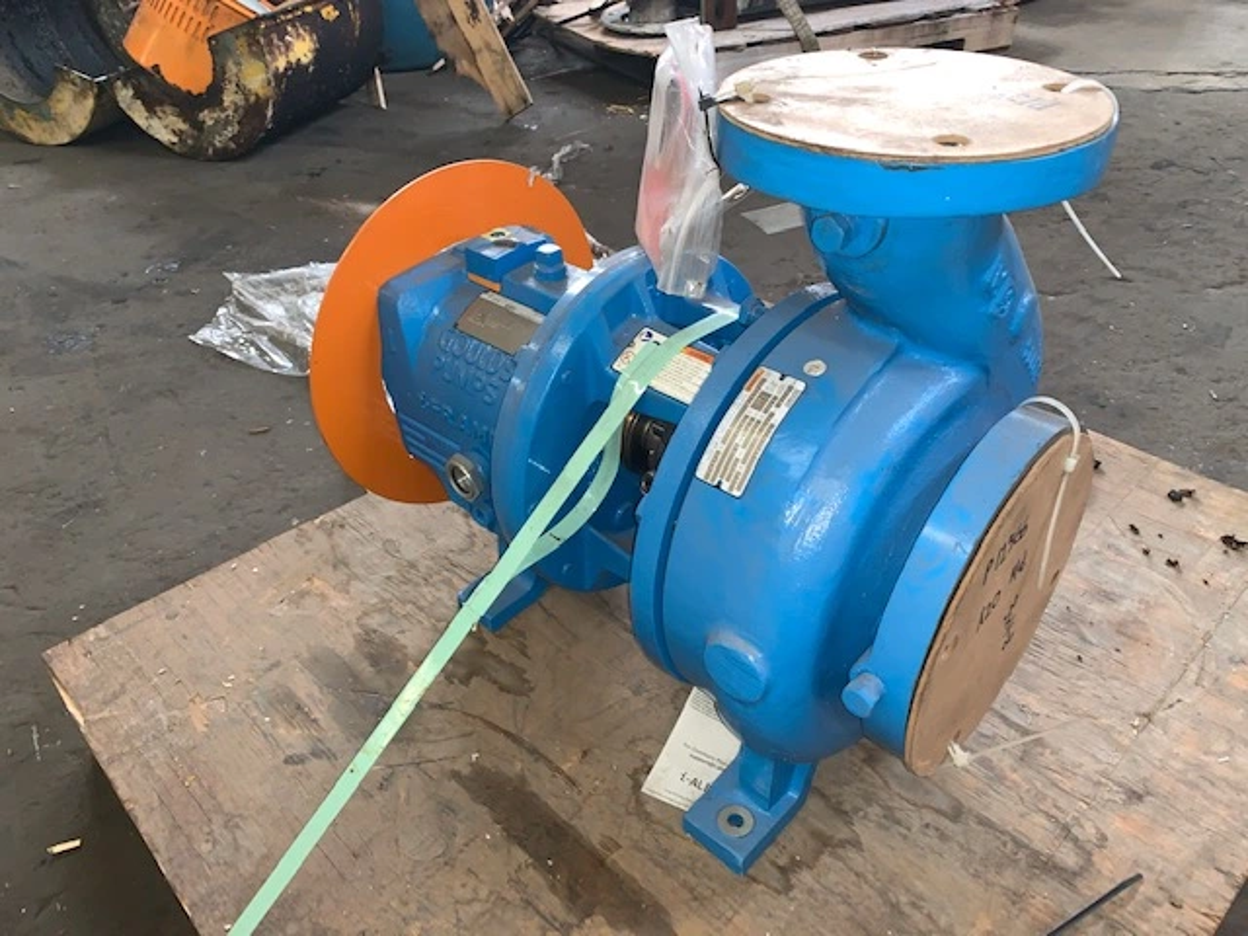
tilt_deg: -35.3
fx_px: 937
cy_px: 468
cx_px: 624
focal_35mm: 26
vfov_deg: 53.1
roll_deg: +1.3
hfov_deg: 67.3
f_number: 1.8
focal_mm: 4.25
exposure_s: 1/15
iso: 64
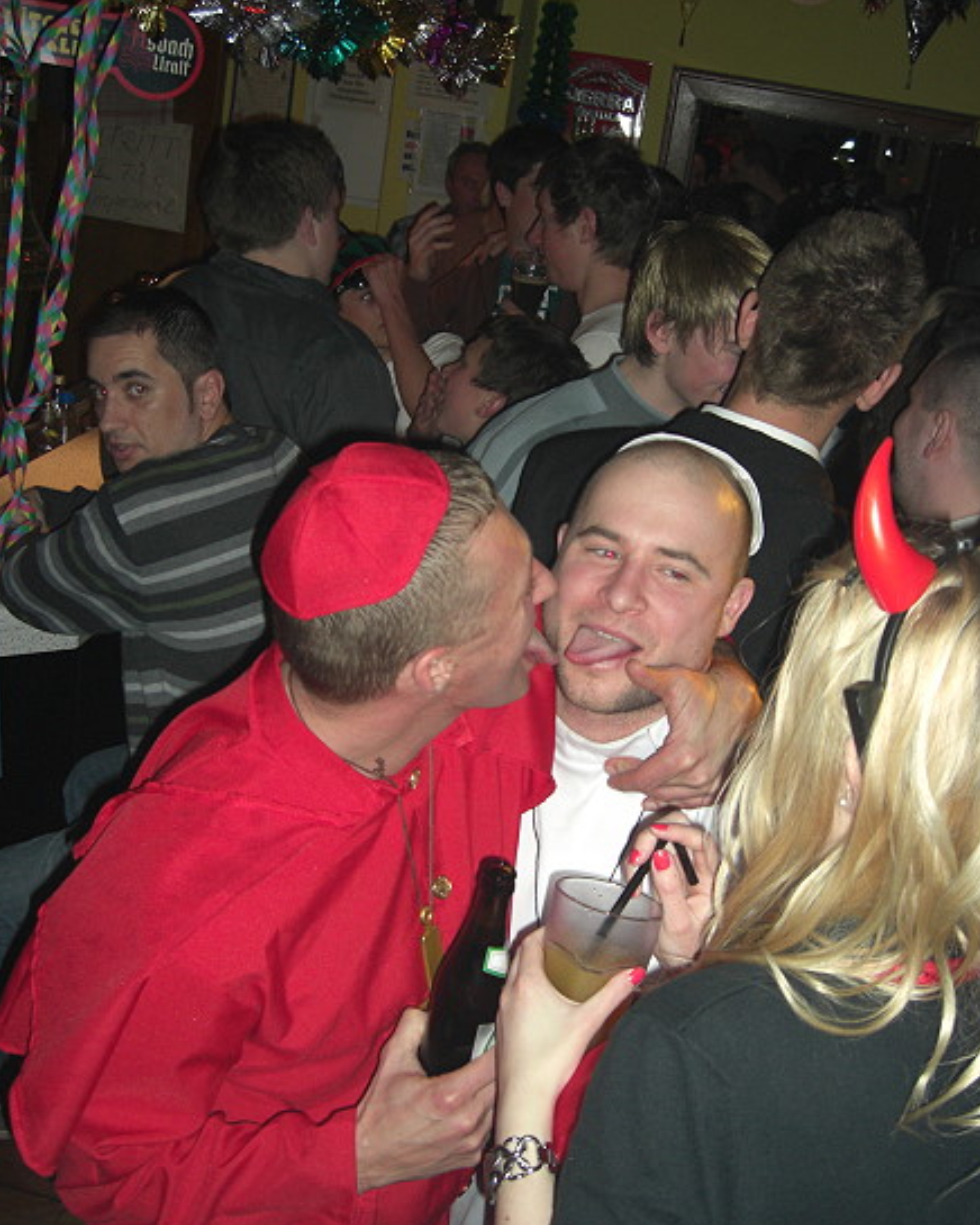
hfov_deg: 36.5
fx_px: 1486
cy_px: 602
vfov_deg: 44.8
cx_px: 501
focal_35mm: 41
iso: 200
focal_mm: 7.9
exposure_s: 1/60
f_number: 2.8
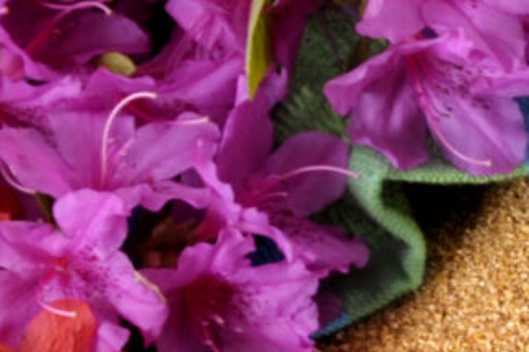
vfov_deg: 4.1
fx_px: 4859
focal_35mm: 331
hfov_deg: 5.7
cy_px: 769
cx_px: 1818
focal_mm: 28
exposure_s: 1/125
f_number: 11
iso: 200
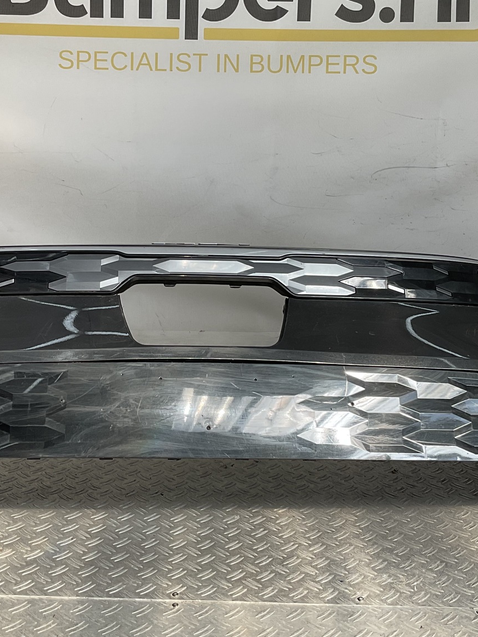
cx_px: 191
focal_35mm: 51
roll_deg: -2.1
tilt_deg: -14.3
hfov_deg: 28.5
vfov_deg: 37.4
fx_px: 939
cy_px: 281
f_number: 1.8
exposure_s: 1/495
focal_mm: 3
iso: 16
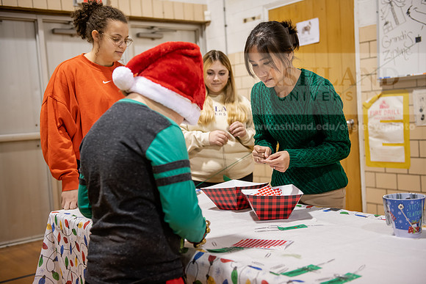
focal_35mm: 45
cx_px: 213
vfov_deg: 29.9
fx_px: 533
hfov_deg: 43.6
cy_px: 142
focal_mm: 45
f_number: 3.2
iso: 1250
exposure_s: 1/160
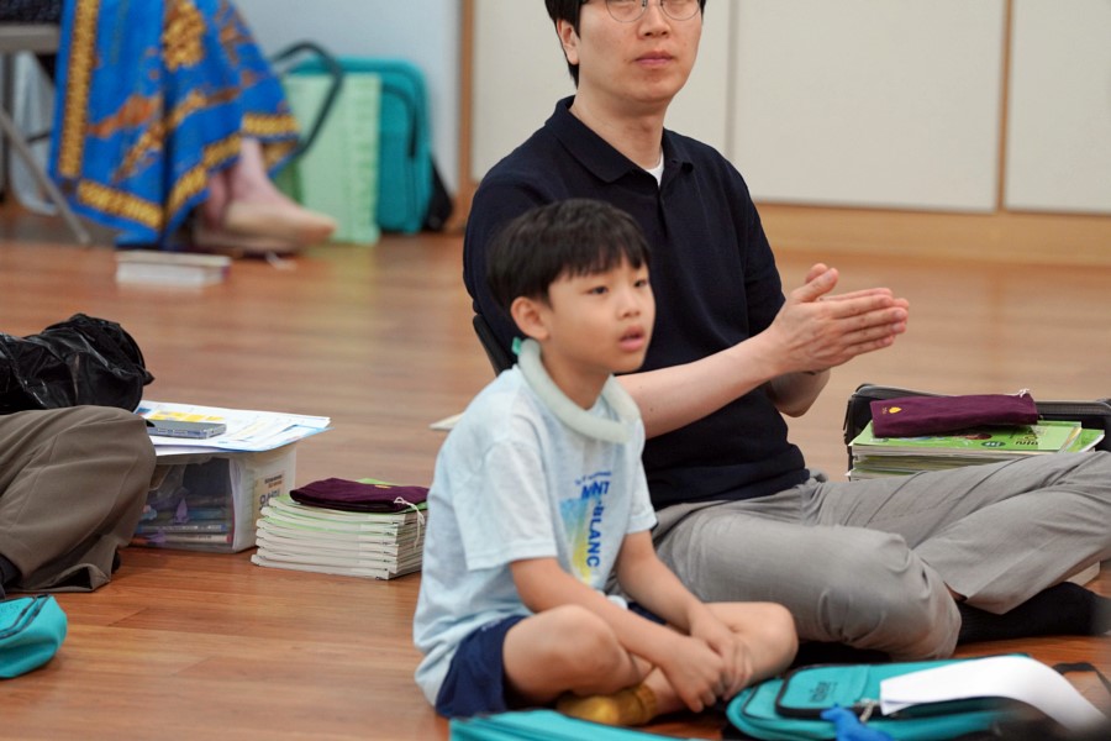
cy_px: 370
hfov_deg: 10.3
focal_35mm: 200
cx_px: 556
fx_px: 6172
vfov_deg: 6.9
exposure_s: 1/250
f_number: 4
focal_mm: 200
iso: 2500
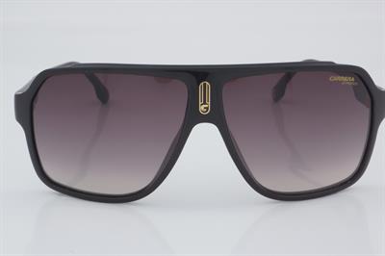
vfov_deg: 16.5
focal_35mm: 82
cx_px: 192
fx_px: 882
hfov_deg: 24.6
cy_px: 128
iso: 100
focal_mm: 55
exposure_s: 1/4
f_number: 32
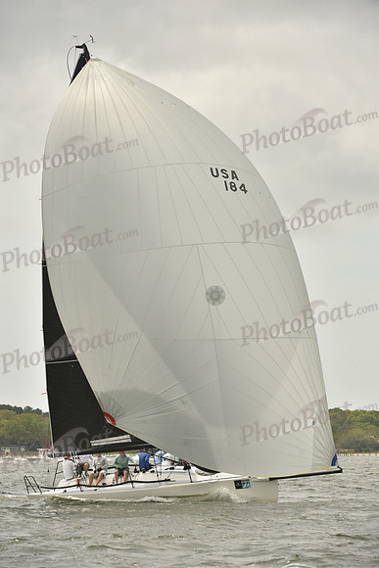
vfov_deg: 10.3
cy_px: 284
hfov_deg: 6.9
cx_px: 190
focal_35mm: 200
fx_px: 3156
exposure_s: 1/1250
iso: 320
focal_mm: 200
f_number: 7.1
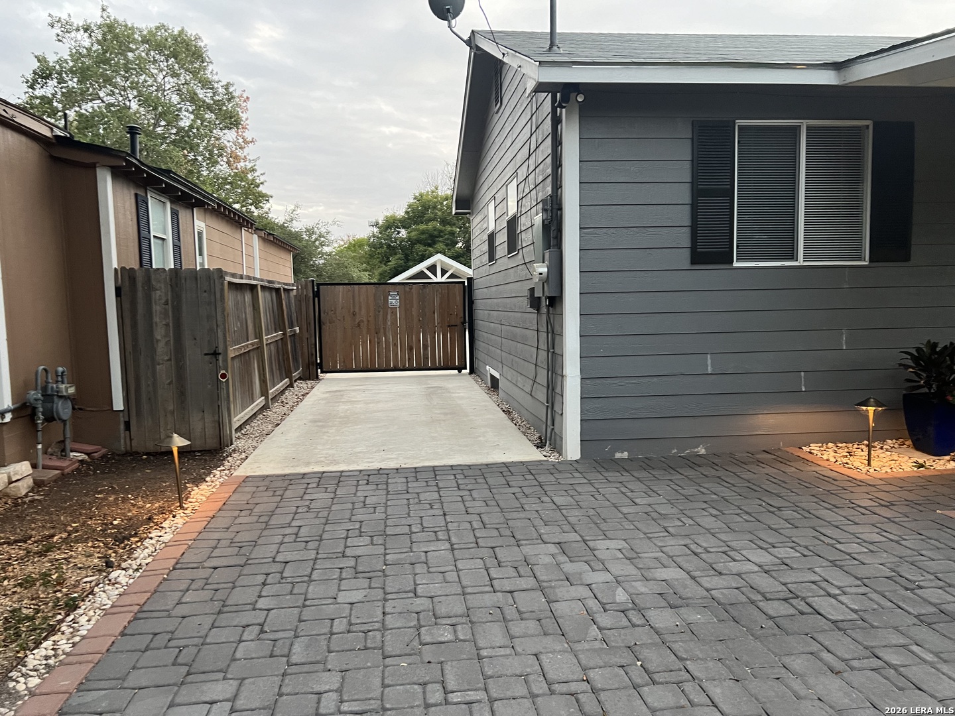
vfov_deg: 53.1
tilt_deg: -4.4
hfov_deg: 67.3
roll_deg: +1.9
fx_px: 717
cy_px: 358
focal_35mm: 26
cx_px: 478
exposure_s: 1/60
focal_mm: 5.7
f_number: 1.5
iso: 250
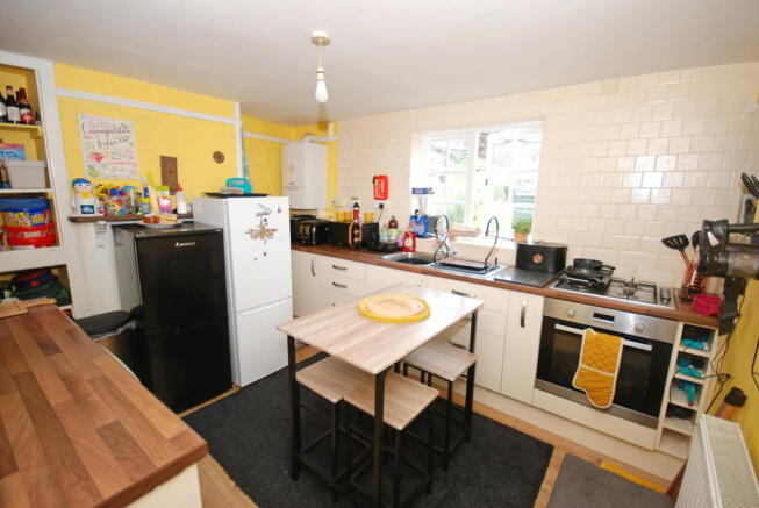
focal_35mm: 15
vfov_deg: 77.5
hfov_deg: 100.3
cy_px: 254
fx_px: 317
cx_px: 380
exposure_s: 1/60
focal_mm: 10
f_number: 4
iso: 400
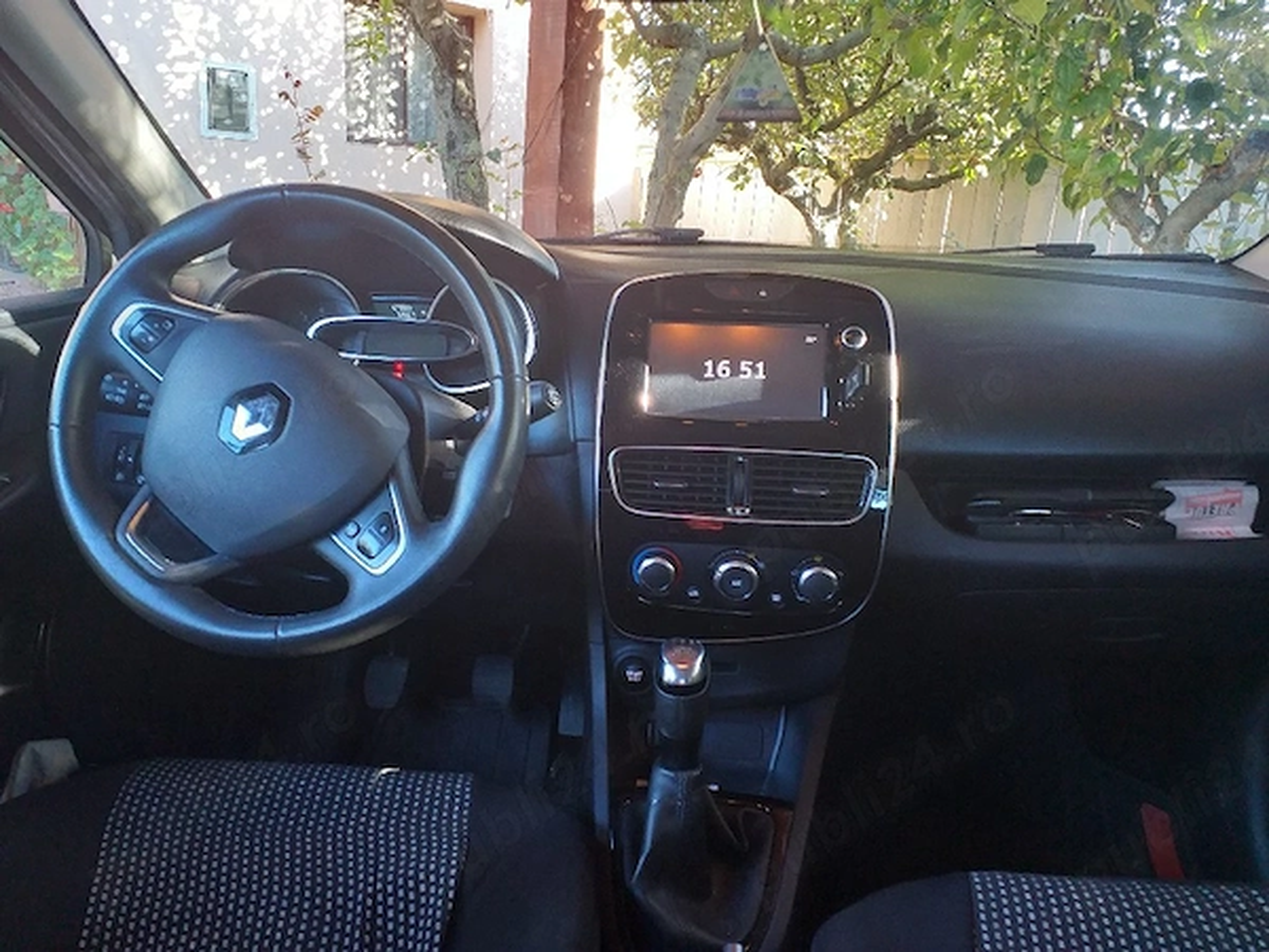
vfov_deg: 53.1
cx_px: 634
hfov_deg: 67.3
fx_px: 953
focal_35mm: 26
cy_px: 476
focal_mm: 3.6
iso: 160
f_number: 1.9
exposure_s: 1/33
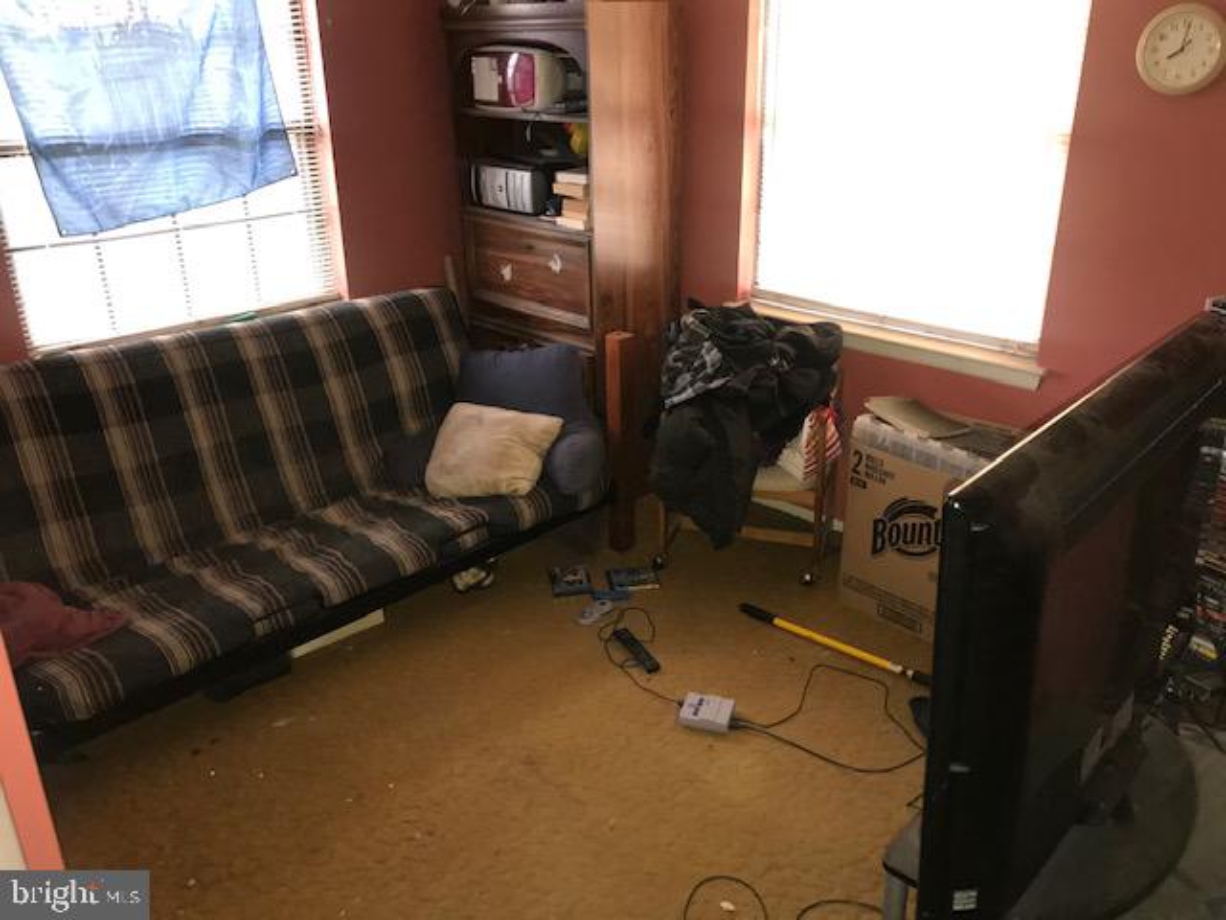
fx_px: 992
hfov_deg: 63.4
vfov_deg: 49.7
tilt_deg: -22.6
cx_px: 613
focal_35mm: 28
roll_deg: +0.7
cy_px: 460
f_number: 1.8
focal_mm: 3.99
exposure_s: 1/20
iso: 125
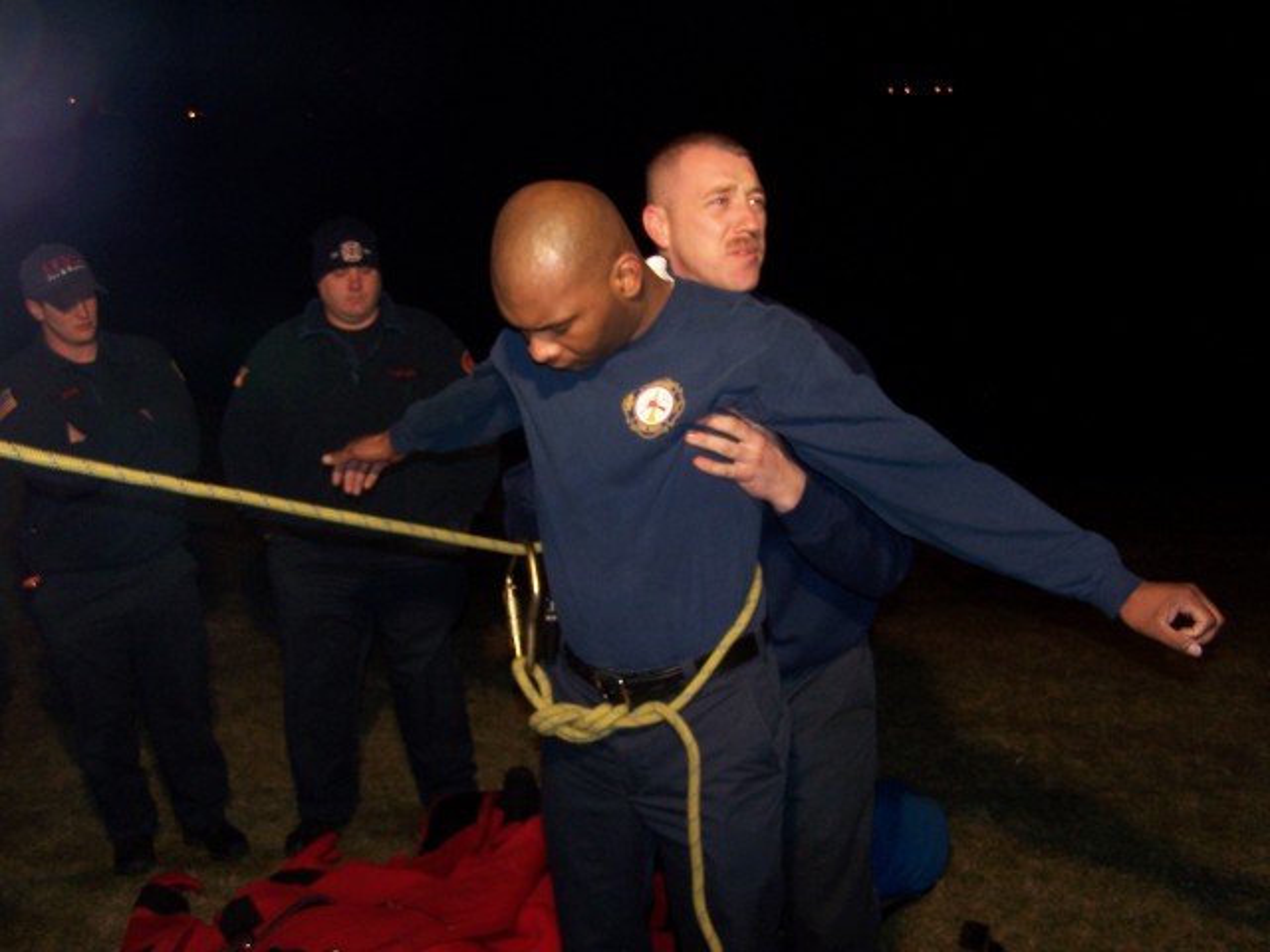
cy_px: 476
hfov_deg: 49.0
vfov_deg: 37.7
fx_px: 1394
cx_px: 635
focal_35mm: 38
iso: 140
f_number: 2.8
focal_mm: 6.3
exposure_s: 1/60
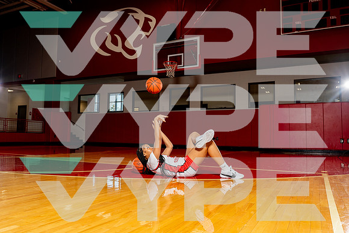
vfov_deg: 45.0
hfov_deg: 63.6
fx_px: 281
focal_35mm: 29
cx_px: 174
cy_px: 116
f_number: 5.6
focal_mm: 29
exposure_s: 1/250
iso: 400
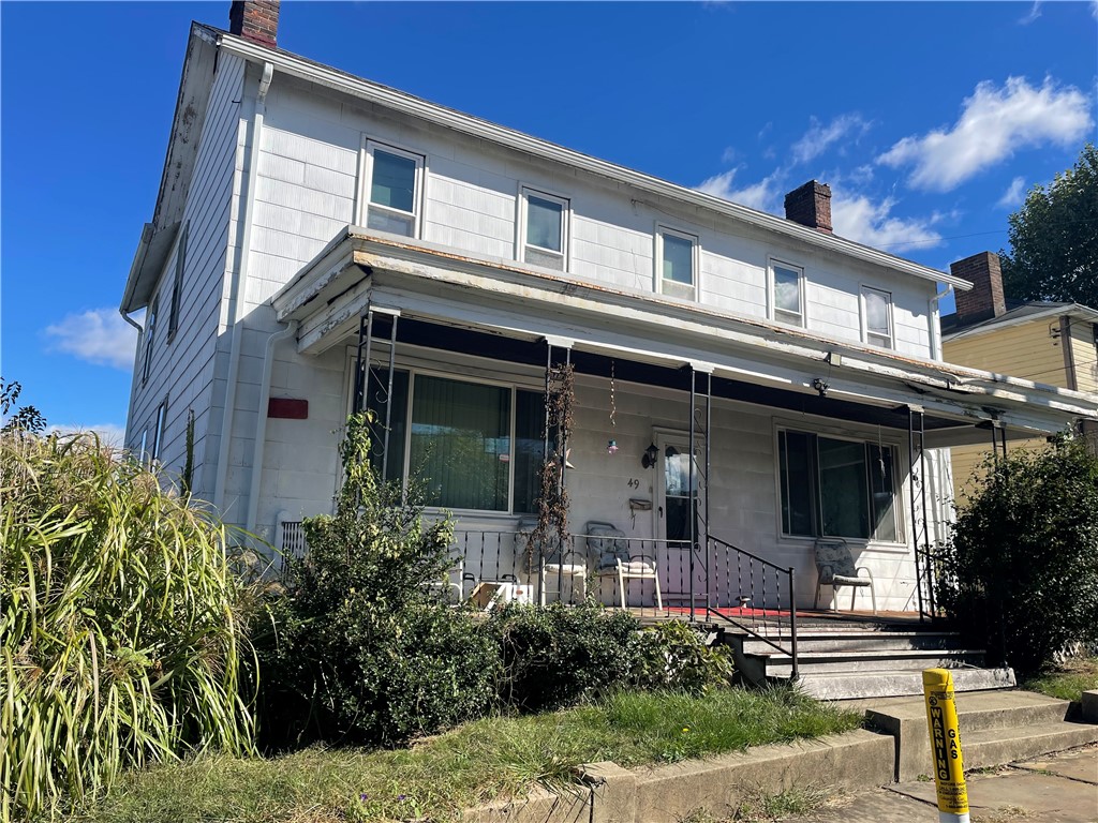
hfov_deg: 67.3
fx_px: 825
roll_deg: -0.4
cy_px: 412
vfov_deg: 53.1
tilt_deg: +11.9
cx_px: 549
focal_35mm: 26
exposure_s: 1/2959
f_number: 1.6
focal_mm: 4.2
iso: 32
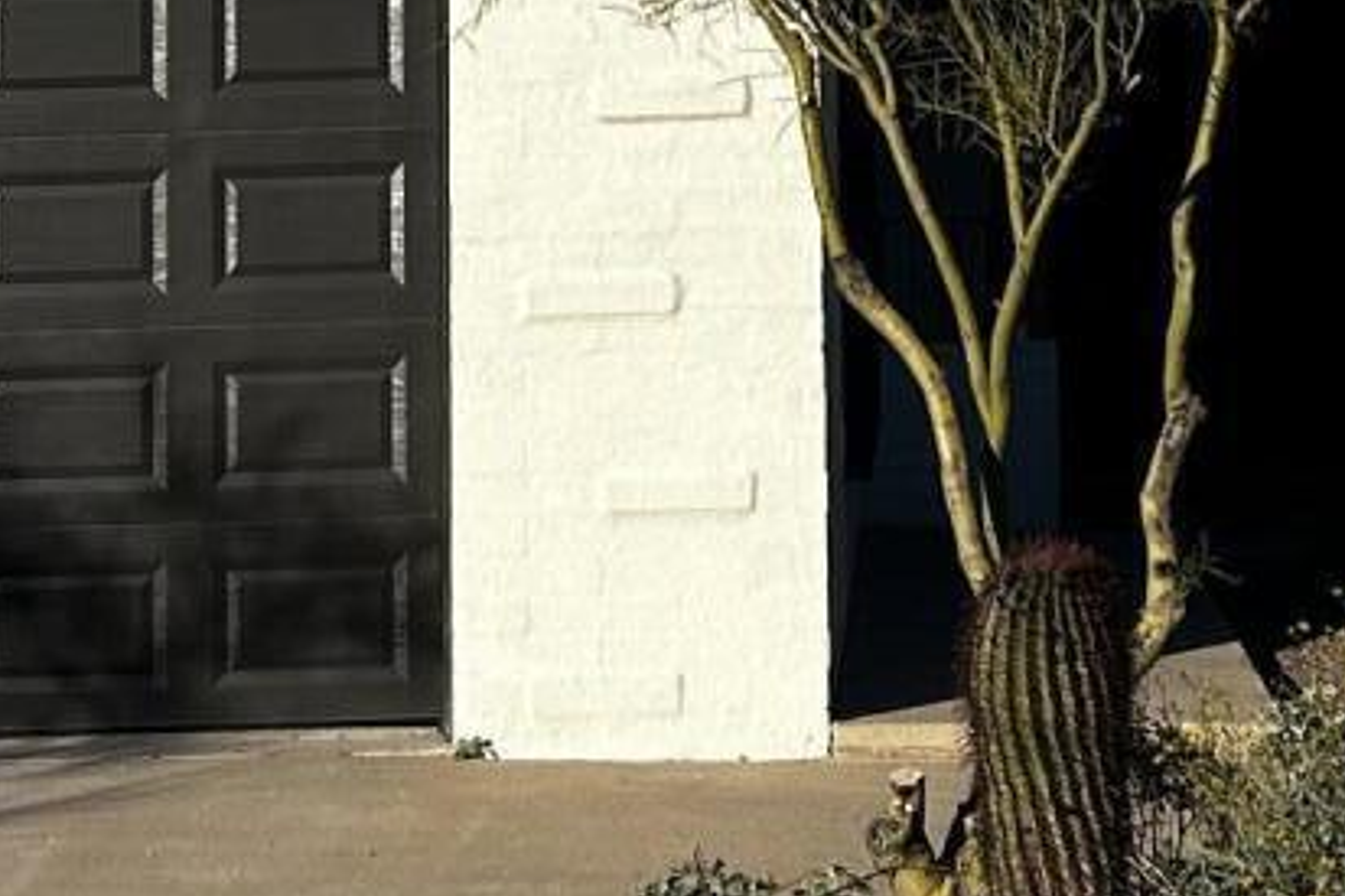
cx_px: 847
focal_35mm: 131
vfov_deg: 10.1
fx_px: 4892
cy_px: -479
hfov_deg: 15.6
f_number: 1.5
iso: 50
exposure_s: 1/5076
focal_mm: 5.7
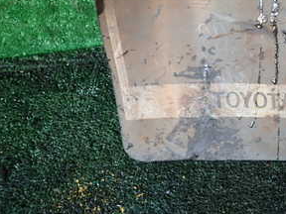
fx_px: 430
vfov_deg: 26.4
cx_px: 279
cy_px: -6
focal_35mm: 52
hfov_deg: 33.9
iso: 125
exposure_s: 1/60
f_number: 2
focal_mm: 4.5
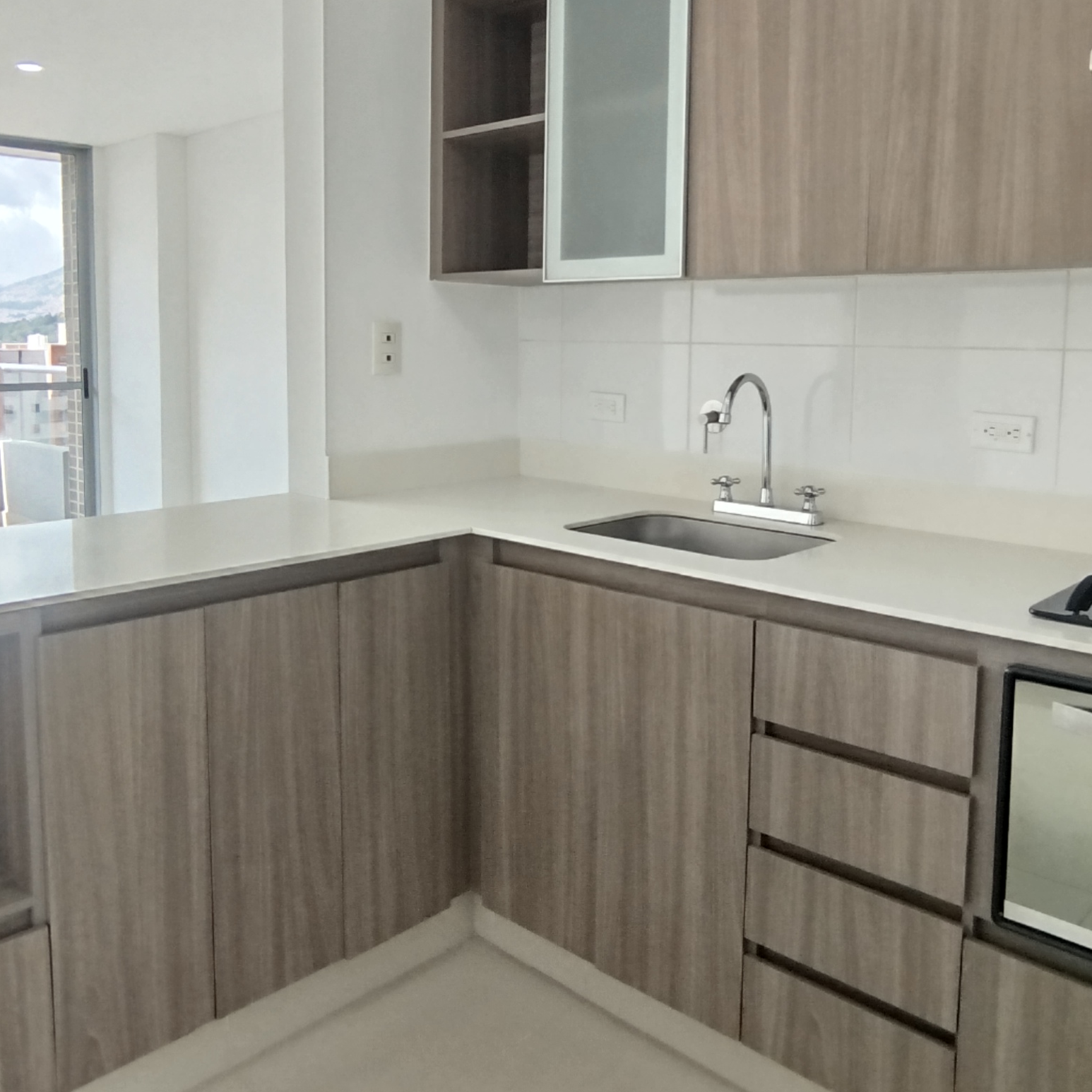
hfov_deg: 57.3
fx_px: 999
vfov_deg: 56.9
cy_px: 446
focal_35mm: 28
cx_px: 516
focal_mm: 1.65
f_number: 2.2
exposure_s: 1/40
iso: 50
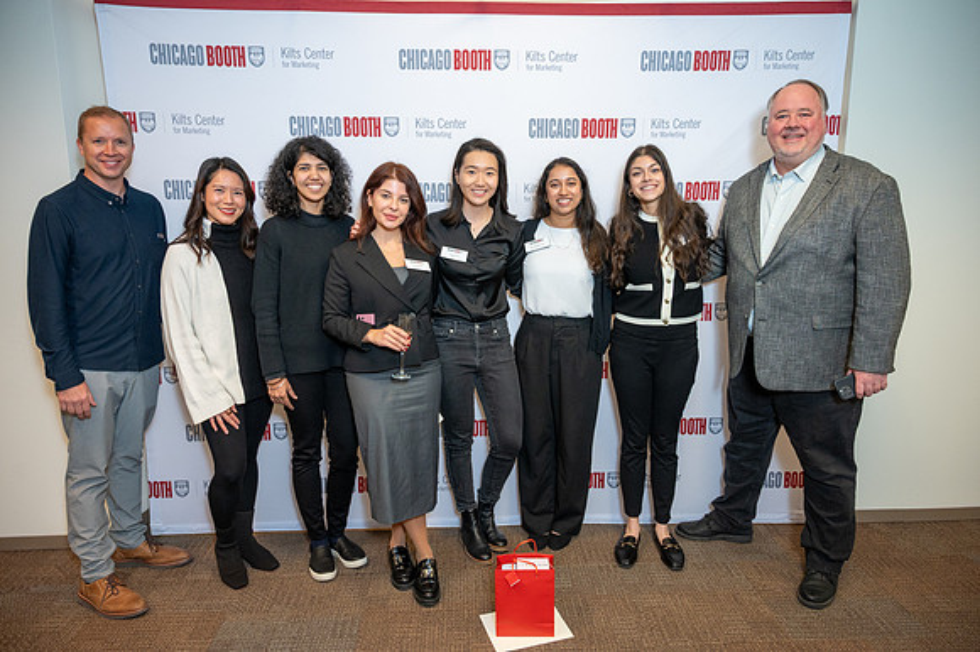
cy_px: 326
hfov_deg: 73.8
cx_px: 490
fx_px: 653
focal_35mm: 24
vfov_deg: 53.1
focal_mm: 24
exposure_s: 1/100
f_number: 4
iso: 1600
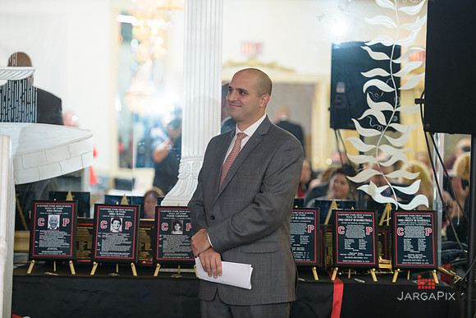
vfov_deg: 11.0
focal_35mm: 125
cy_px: 159
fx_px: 1653
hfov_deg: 16.4
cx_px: 238
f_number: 3.2
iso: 1000
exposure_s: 1/125
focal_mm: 125
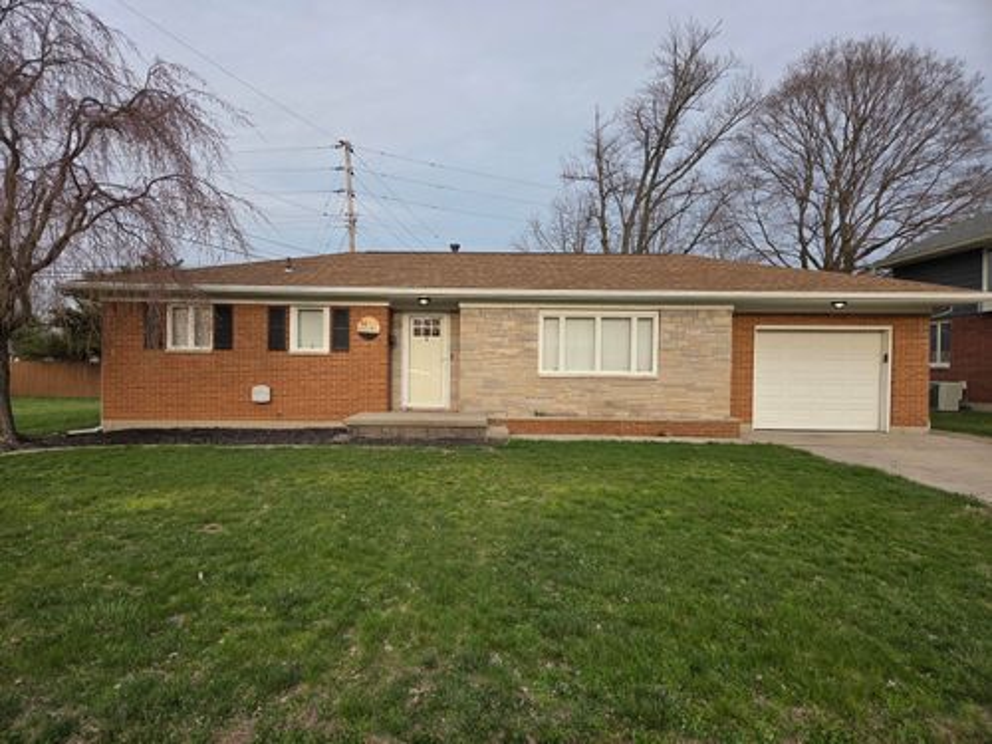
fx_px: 659
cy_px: 372
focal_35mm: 23
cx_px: 496
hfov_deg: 73.9
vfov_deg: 58.9
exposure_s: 1/2346
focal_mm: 5.4
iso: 80
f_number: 1.8
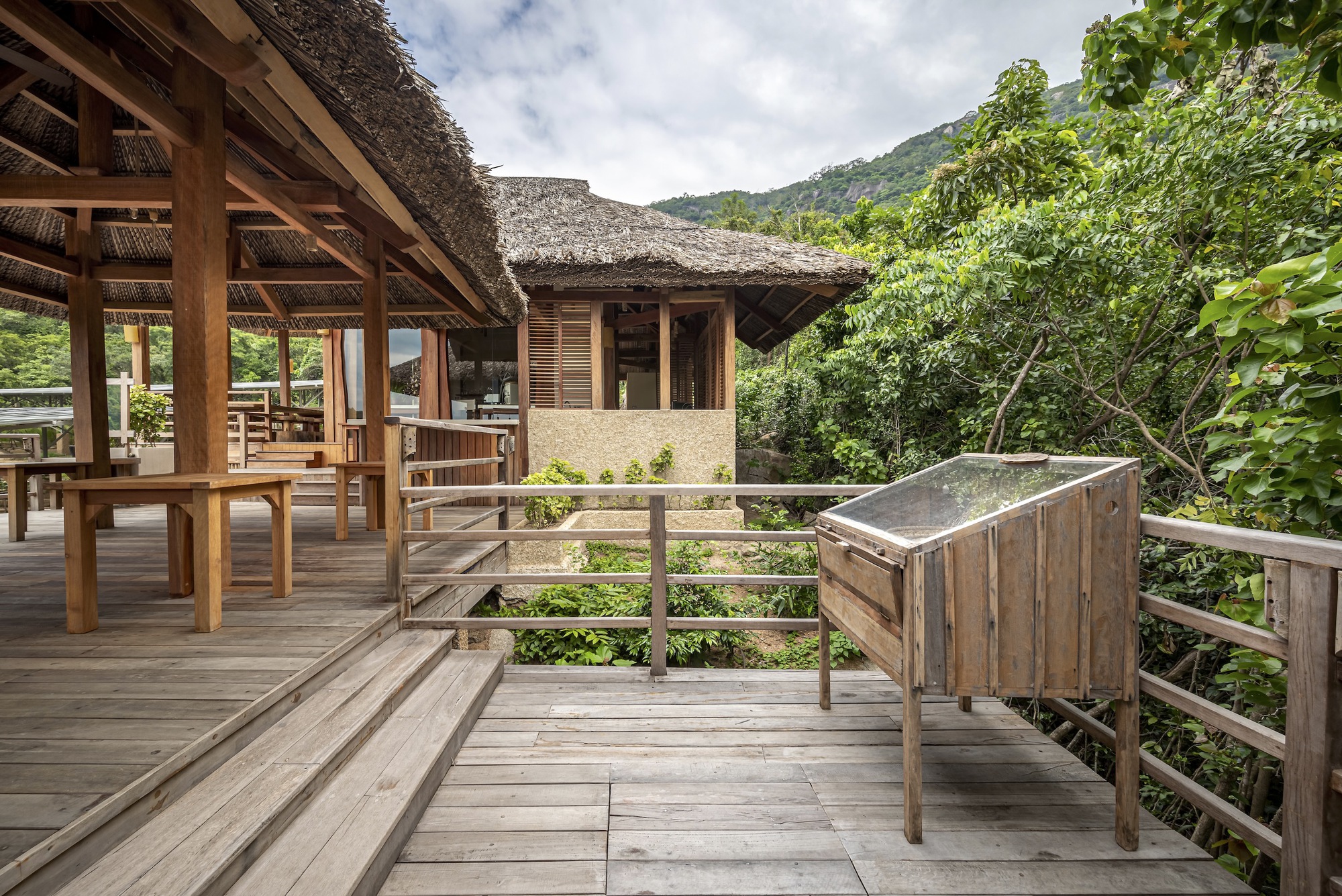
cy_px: 448
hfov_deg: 104.2
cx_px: 671
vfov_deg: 81.3
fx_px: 522
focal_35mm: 14
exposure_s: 1/60
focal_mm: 14
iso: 100
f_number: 9
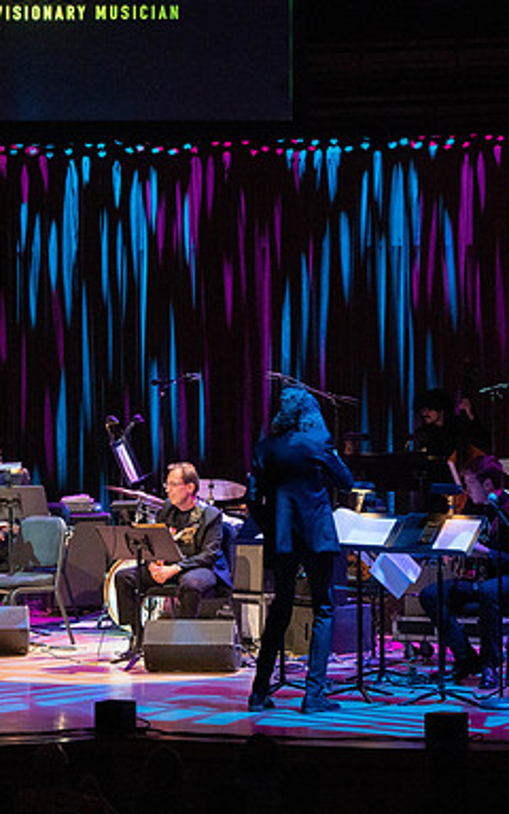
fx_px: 3418
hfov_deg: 8.5
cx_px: 119
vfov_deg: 13.6
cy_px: 408
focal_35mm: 154
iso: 5000
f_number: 8
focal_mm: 100
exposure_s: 1/320
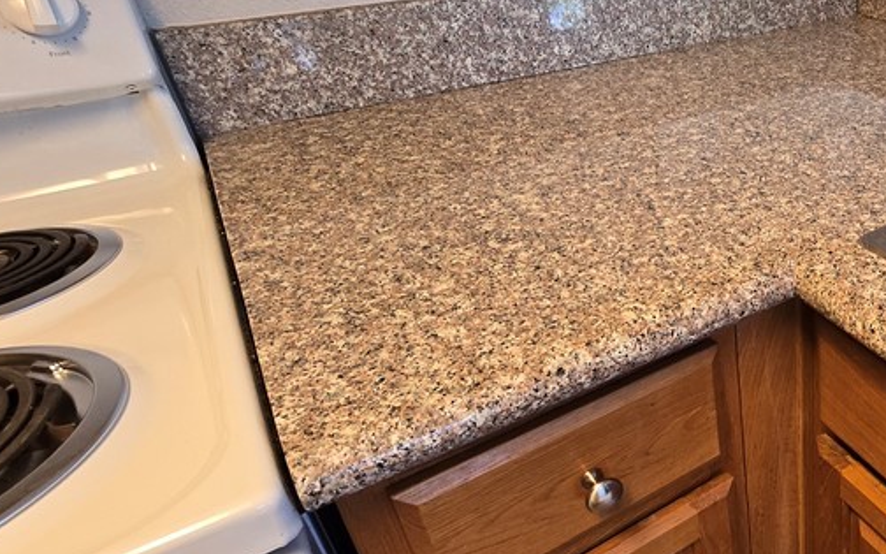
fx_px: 676
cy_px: 251
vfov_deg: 44.5
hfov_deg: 56.2
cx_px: 817
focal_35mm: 28
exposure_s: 1/60
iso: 250
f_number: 2.2
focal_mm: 2.2
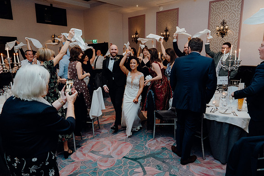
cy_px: 88
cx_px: 132
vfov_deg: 53.2
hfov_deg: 73.7
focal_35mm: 24
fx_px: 176
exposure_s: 1/160
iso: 2500
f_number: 3.5
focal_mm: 24
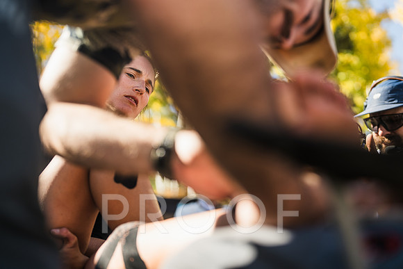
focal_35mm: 50
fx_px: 560
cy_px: 134
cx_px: 202
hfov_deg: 39.6
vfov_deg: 27.0
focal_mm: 50
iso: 100
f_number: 2
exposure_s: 1/1000
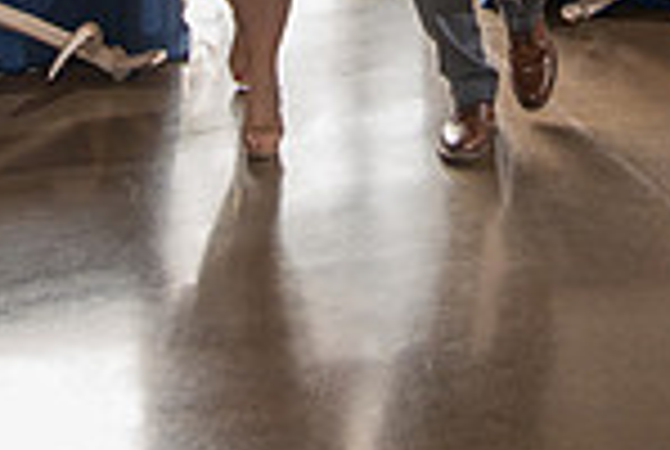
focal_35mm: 132
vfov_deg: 9.9
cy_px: -344
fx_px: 2462
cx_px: 351
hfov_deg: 15.5
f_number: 4
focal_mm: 34
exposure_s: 1/200
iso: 400
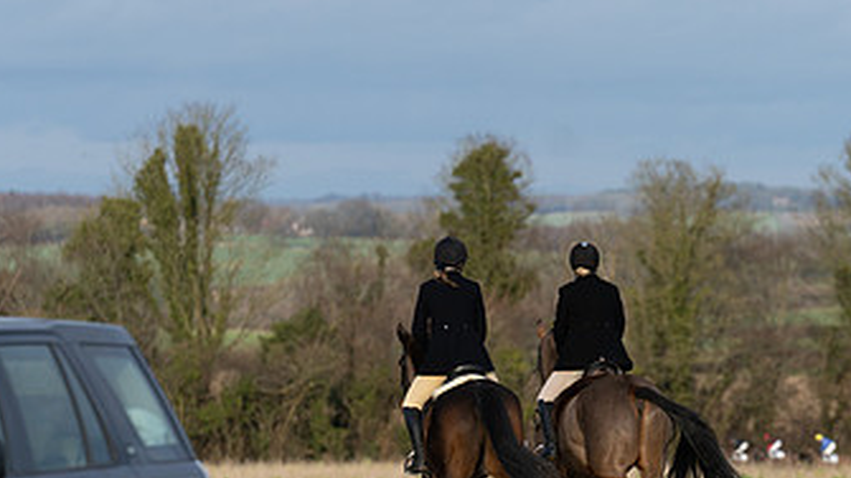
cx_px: 600
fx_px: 8187
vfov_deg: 3.3
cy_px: 366
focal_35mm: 363
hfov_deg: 5.9
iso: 400
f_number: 4
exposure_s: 1/2000
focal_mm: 200
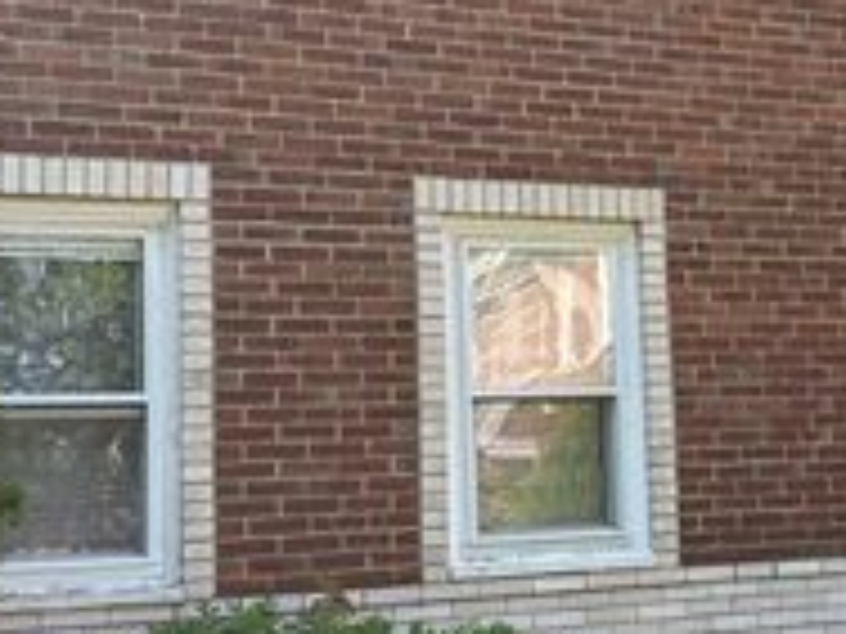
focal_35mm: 64
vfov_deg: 22.9
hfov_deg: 29.0
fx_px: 1564
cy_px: 317
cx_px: 770
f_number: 1.78
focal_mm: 6.76
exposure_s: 1/967
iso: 100
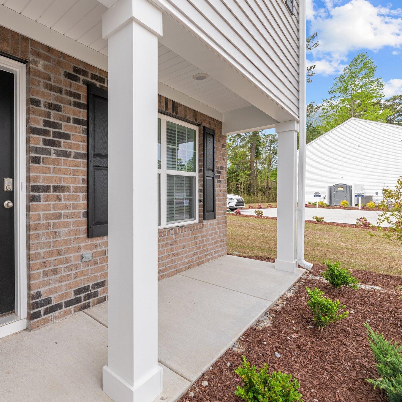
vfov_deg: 80.7
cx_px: 119
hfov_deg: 76.9
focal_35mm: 18
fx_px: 236
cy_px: 200
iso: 400
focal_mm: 14
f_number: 9
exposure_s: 1/250
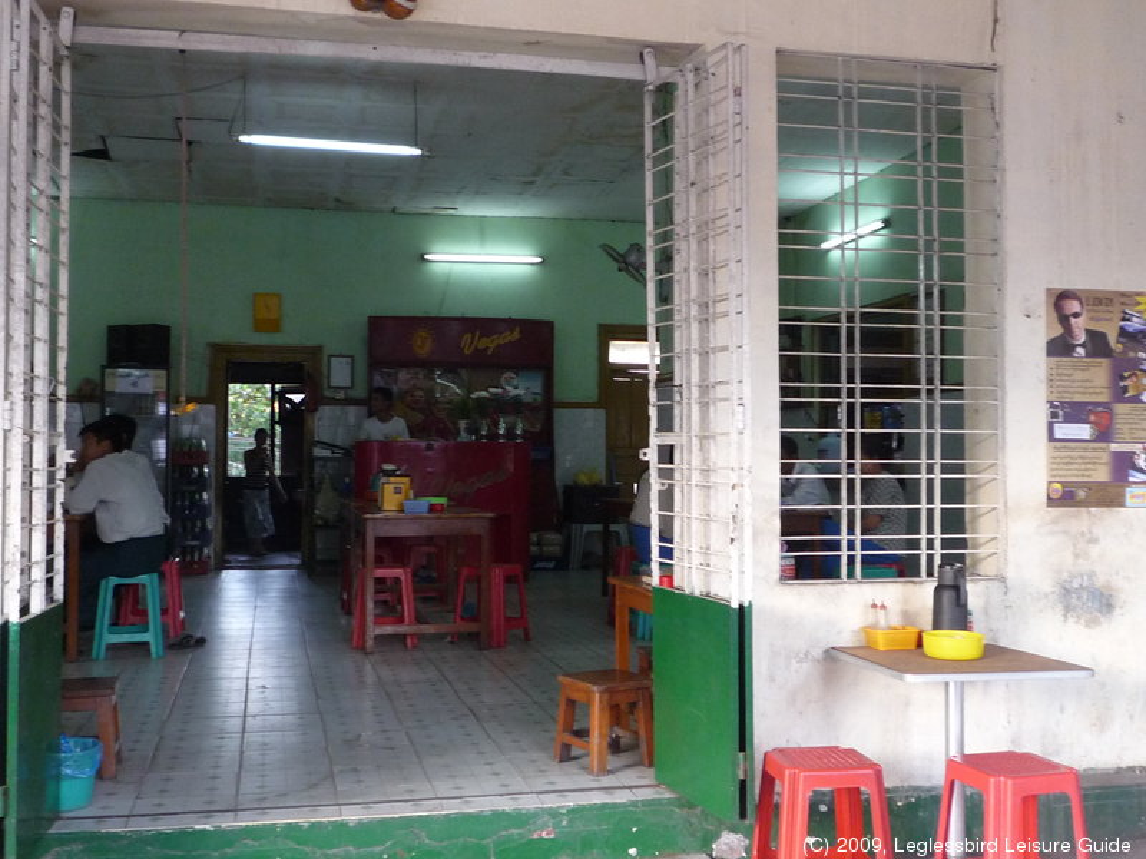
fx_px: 1225
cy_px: 430
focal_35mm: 37
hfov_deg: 50.1
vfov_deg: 38.7
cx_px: 573
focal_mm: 4.5
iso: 200
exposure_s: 1/30
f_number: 2.8
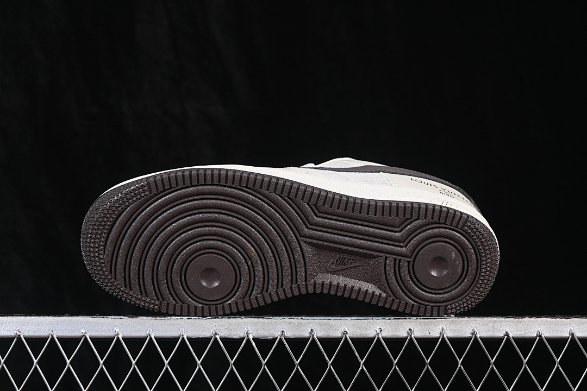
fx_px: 1223
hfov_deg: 27.0
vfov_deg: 18.2
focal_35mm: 75
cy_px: 196
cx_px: 294
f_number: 6.3
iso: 160
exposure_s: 1/80
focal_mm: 50
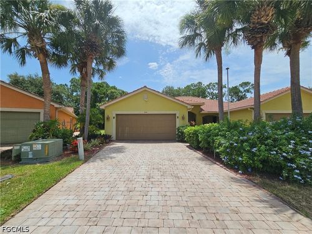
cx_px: 156
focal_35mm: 13
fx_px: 117
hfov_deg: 106.2
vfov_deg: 89.9
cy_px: 117
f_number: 2.2
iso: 50
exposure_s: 1/3185
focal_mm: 2.2
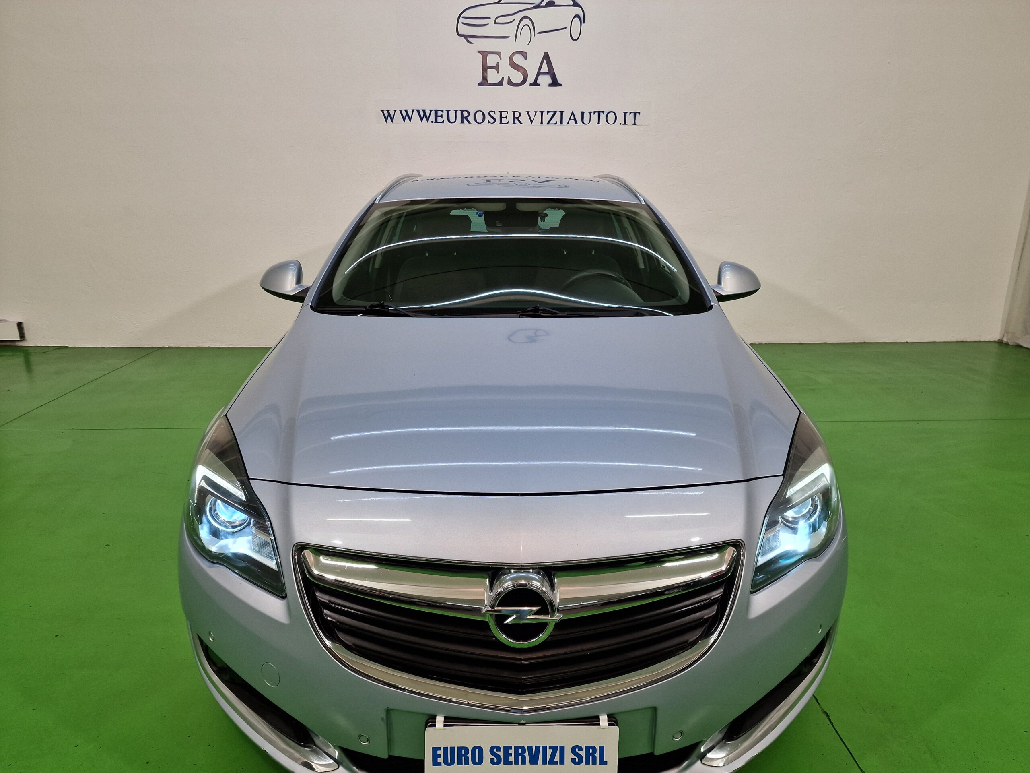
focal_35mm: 23
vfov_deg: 58.9
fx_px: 684
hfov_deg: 73.9
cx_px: 515
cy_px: 386
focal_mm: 6.4
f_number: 1.8
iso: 64
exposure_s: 1/100
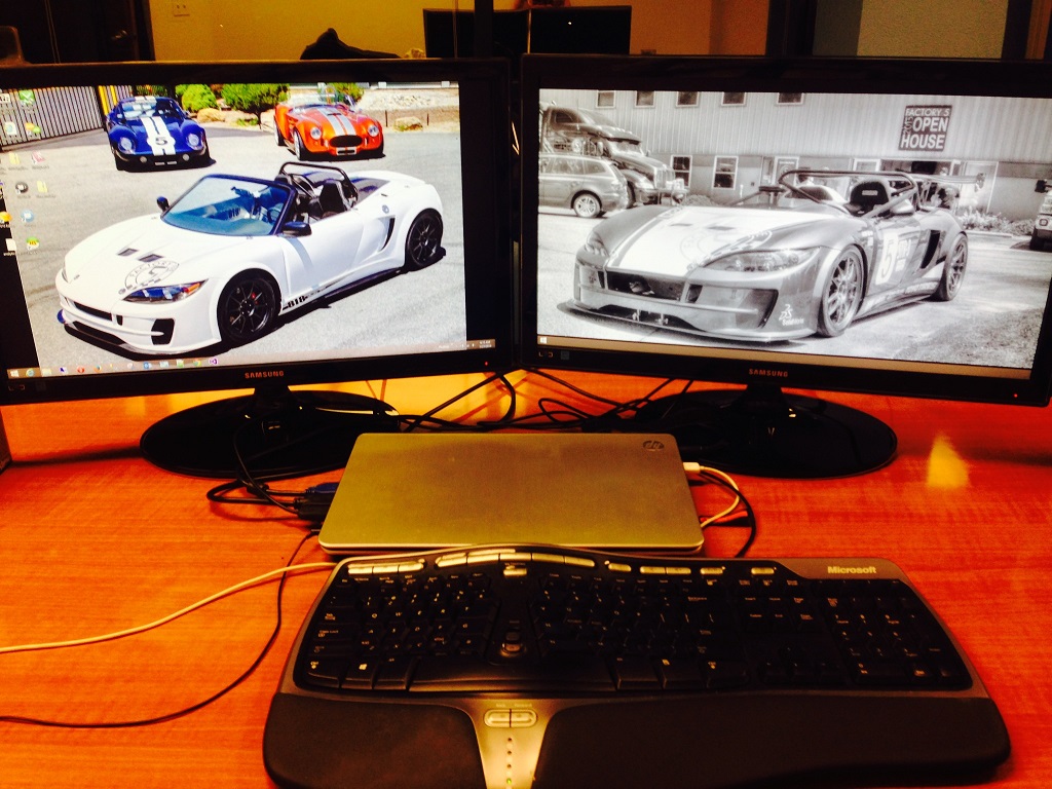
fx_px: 1003
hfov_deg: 55.4
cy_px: 394
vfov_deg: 42.9
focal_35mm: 33
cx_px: 526
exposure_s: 1/30
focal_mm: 4.12
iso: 64
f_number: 2.4
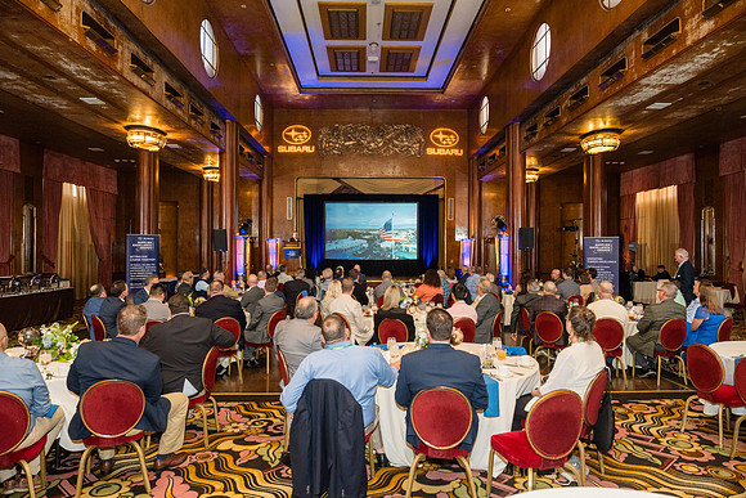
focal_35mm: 24
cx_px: 373
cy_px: 249
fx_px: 497
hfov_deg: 73.7
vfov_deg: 53.2
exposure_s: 1/160
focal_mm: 24
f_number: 4
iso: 1000
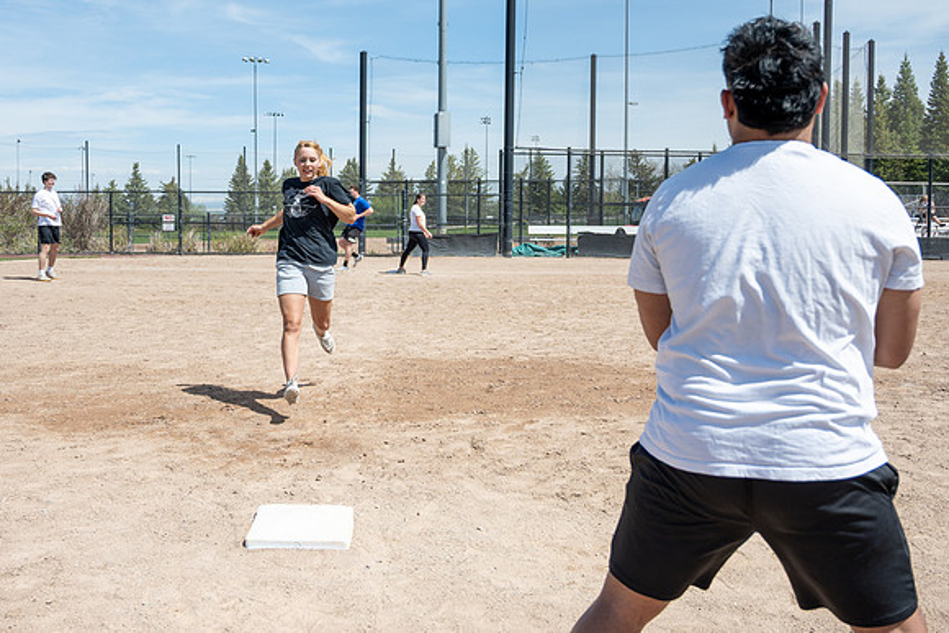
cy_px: 257
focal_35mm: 41
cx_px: 461
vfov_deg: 32.2
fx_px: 1093
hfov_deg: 46.9
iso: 100
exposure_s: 1/1600
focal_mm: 25.5
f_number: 4
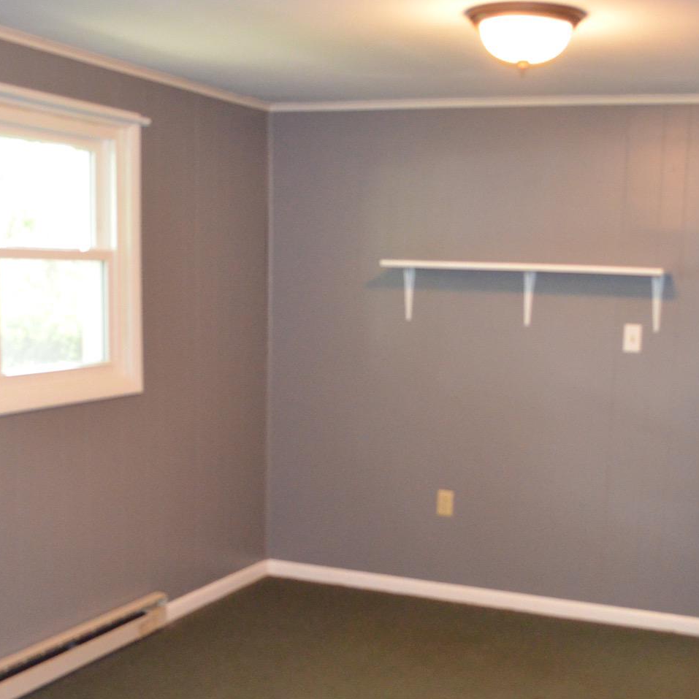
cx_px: 381
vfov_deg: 34.2
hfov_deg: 34.7
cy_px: 494
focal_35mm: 49
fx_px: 1119
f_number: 3.5
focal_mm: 18
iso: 2200
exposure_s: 1/60
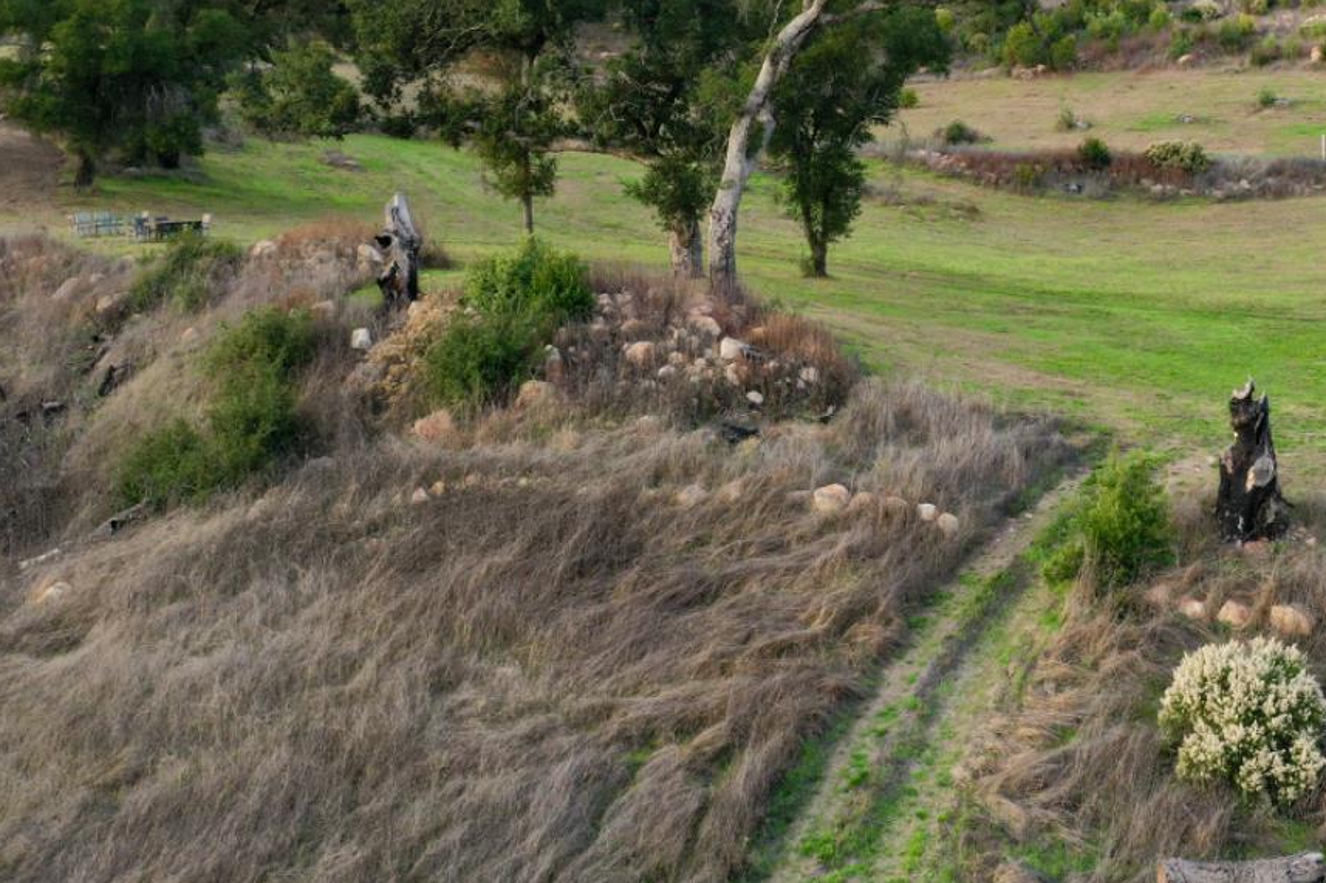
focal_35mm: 49
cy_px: 153
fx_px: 1804
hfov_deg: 38.7
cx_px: 1080
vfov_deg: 26.9
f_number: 6.3
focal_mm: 10.26
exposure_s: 1/60
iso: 100
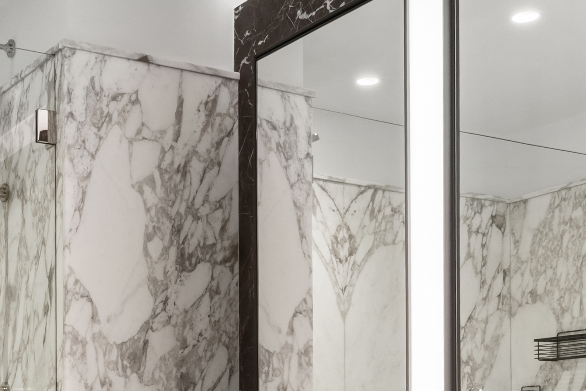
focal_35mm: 68
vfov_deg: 18.9
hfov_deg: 29.0
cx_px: 123
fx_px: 1107
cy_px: 474
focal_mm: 18
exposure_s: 1/20
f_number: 20
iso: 640
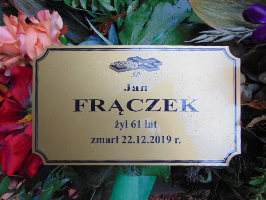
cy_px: 100
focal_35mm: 25
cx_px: 133
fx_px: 192
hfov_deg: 69.4
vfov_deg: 54.9
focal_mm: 4.5
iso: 80
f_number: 3
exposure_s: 1/50
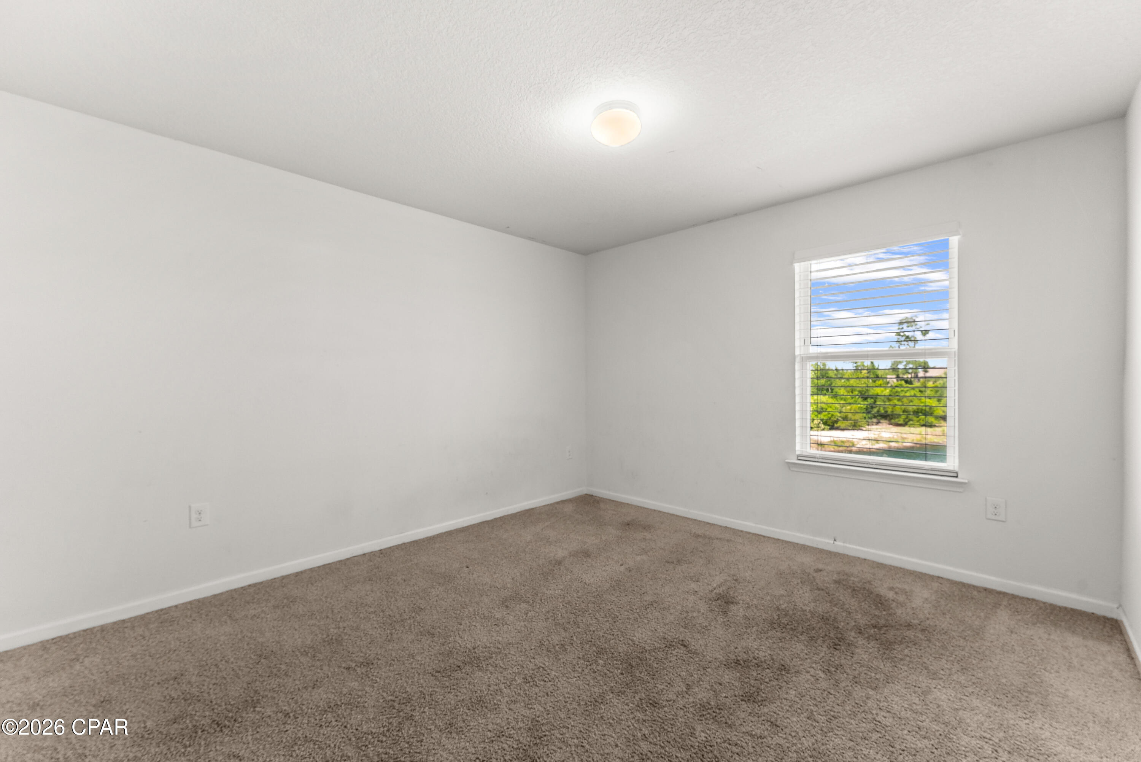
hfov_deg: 104.2
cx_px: 570
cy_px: 381
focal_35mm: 14
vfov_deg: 81.3
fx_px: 444
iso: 400
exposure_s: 1/4
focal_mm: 14
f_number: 8
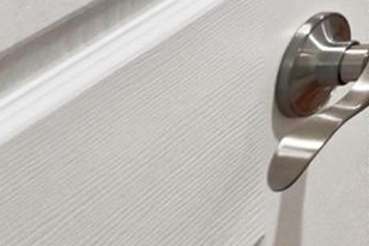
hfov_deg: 12.8
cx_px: 1004
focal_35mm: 93
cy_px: -515
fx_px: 953
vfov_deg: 10.2
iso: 400
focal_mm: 14
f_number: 8
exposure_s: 1/8
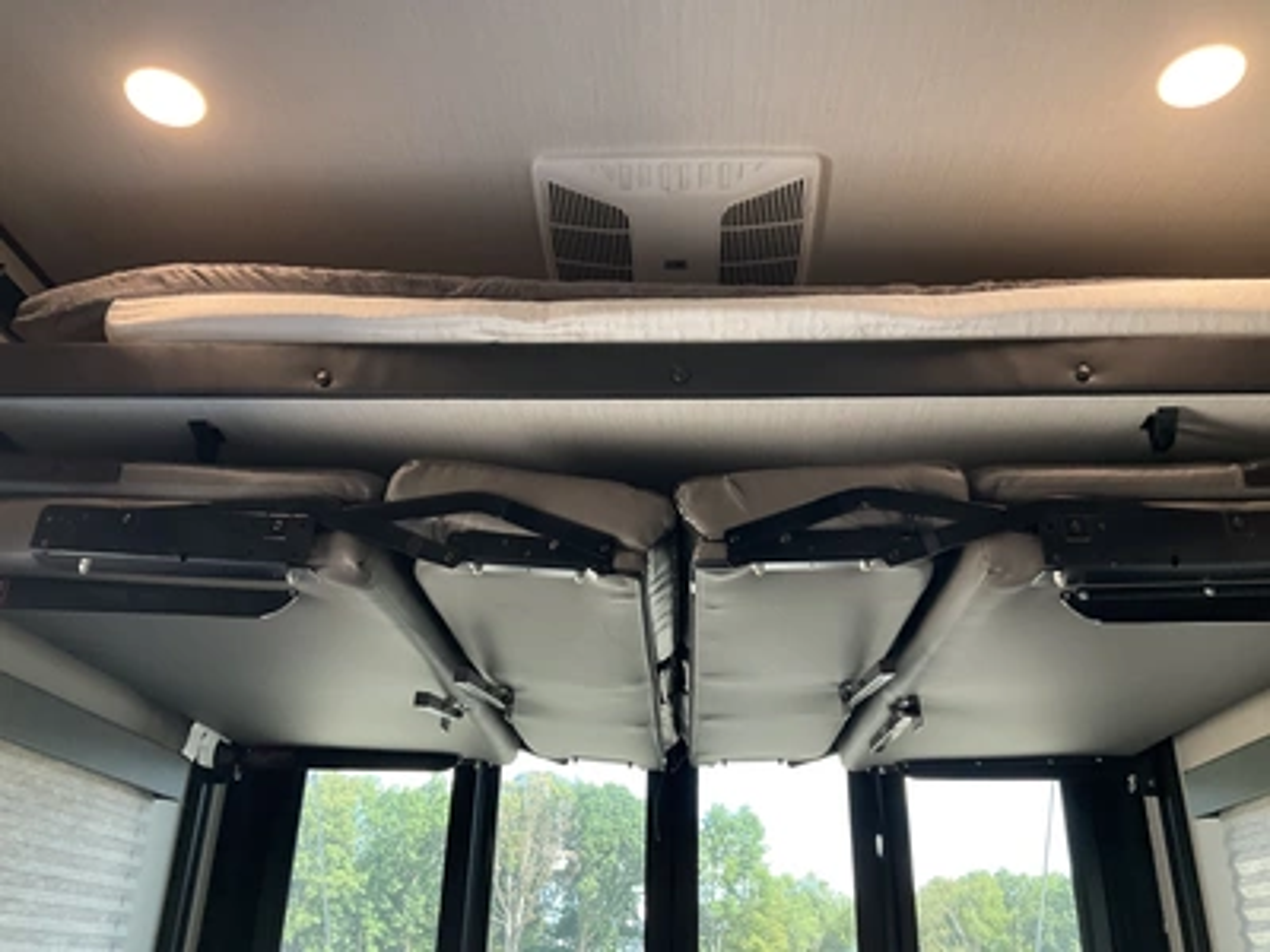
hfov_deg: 61.7
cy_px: 476
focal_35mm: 29
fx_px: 1064
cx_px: 635
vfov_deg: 48.2
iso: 100
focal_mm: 3
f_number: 1.8
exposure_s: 1/60
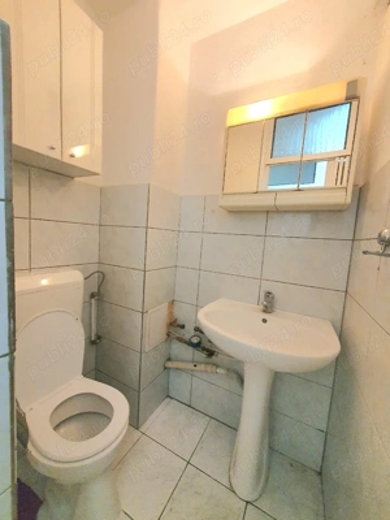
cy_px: 260
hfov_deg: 89.9
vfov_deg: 106.2
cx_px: 195
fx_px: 195
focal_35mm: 13
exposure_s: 1/25
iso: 640
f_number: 2.2
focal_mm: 1.8
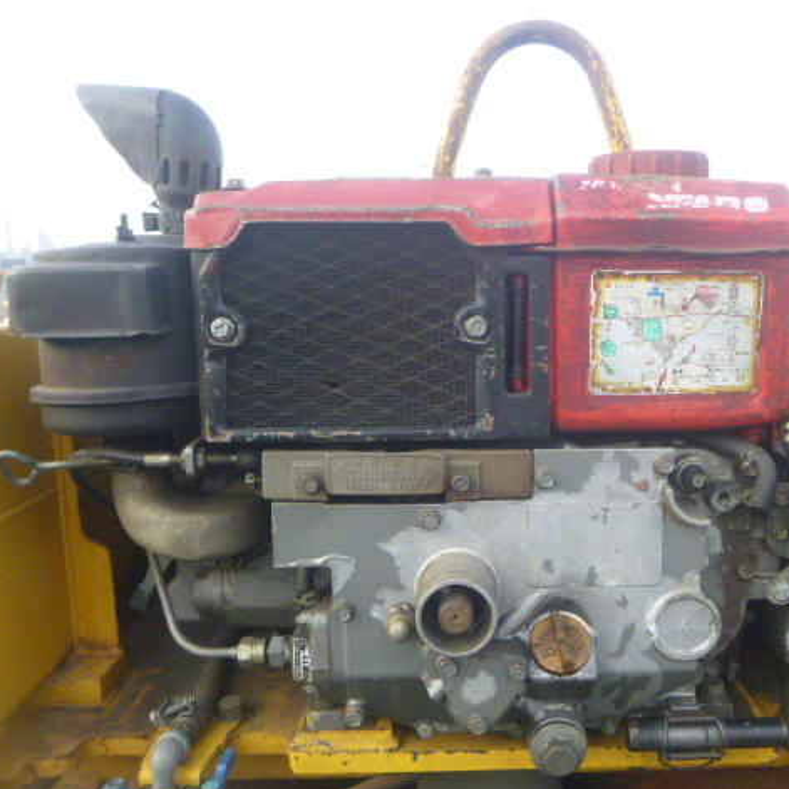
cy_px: 395
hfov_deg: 53.4
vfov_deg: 54.0
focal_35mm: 30
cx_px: 494
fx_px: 774
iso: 400
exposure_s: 1/250
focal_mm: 4.5
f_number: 9
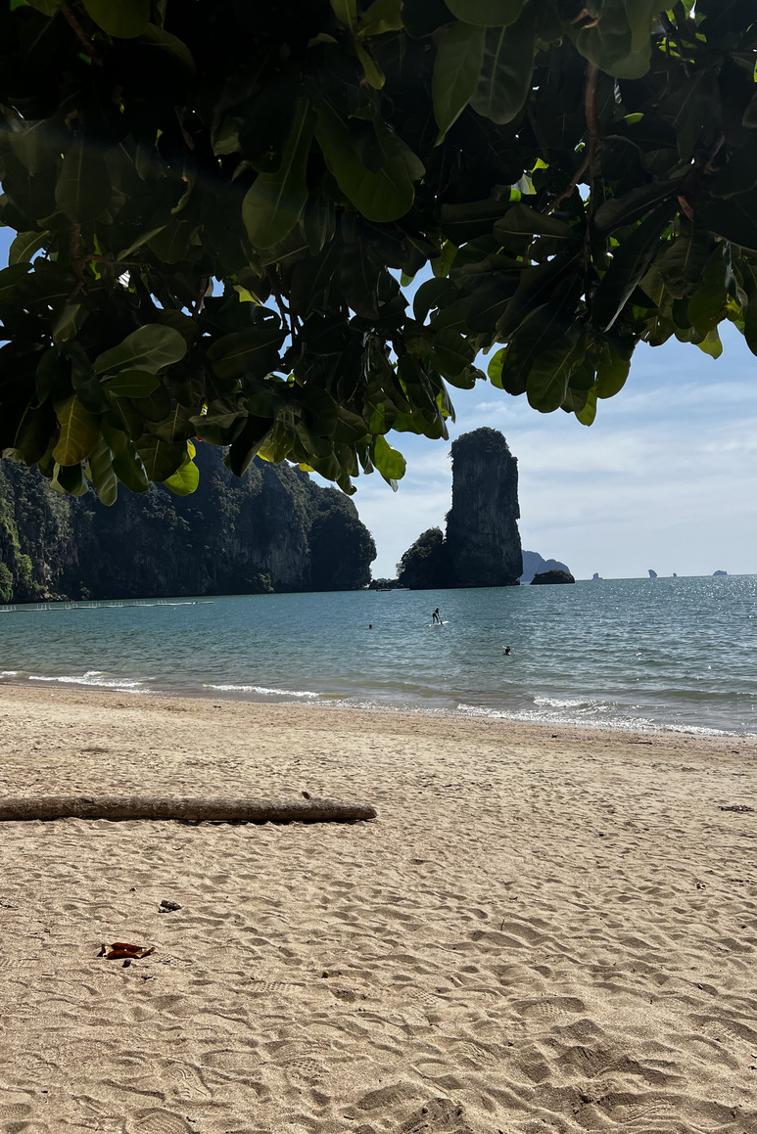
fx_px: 883
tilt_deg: +0.4
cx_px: 428
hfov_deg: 46.3
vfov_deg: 65.5
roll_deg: +2.1
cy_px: 574
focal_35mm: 28
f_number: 1.5
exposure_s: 1/8696
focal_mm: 5.7
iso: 50
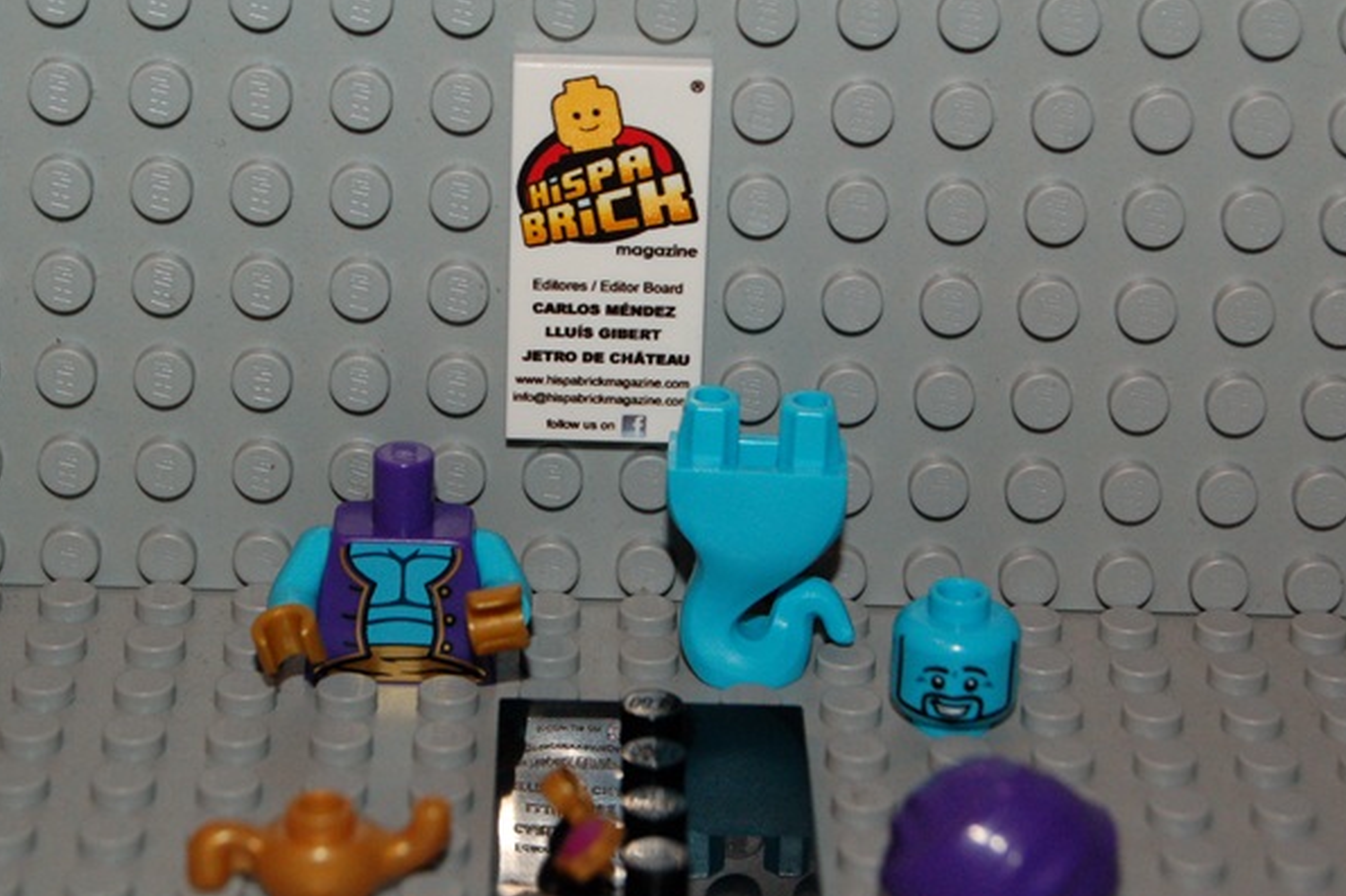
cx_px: 639
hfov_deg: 18.5
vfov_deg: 12.4
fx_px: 4136
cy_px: 483
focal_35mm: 111
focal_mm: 55
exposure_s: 1/60
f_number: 5.6
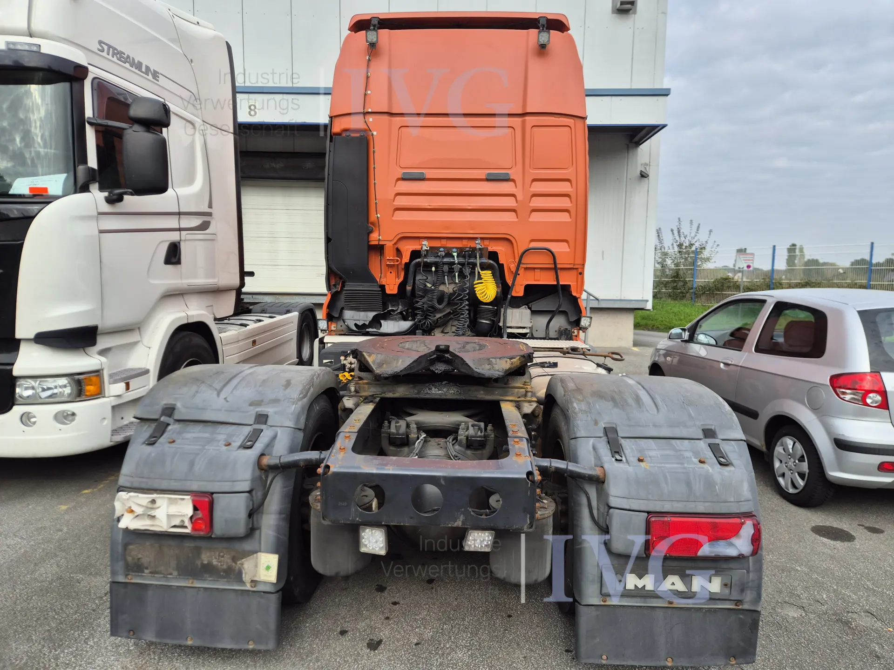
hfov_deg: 73.9
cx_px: 447
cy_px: 335
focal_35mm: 23
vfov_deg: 58.9
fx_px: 594
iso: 25
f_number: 1.8
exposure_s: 1/1002
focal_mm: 5.4
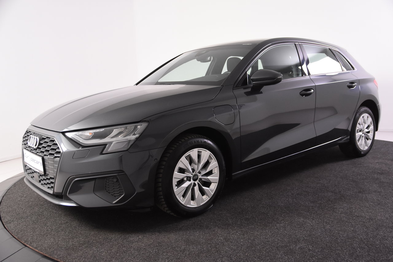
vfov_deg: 36.9
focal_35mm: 36
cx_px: 196
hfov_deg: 53.1
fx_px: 393
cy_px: 131
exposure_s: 1/60
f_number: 4
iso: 1600
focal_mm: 24
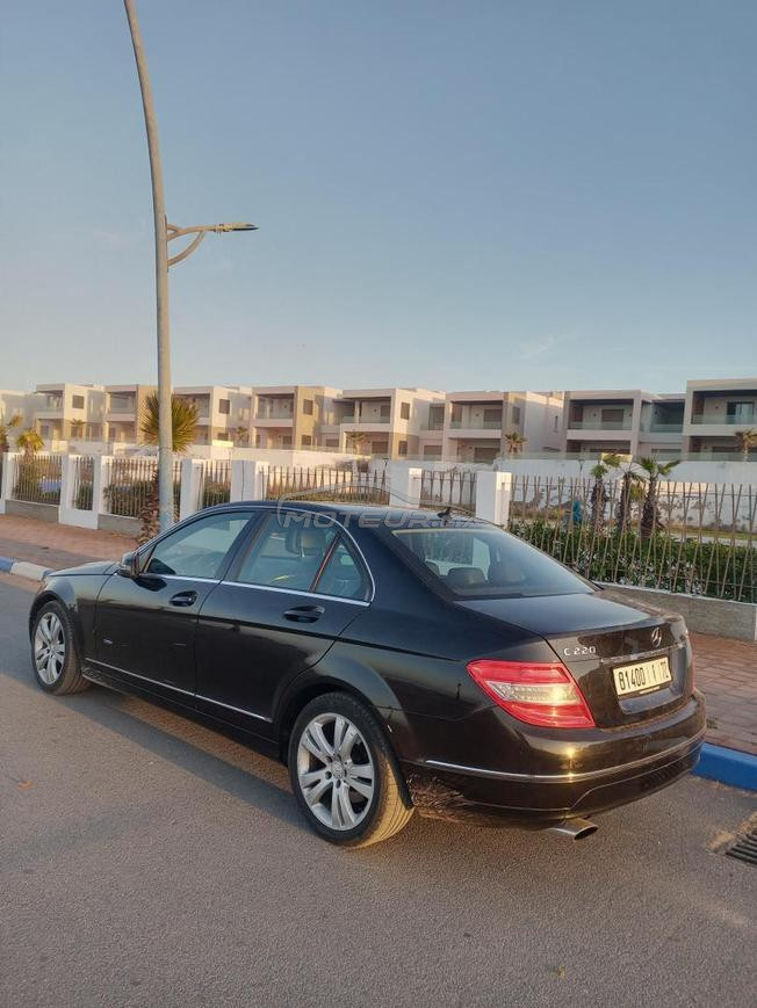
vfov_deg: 67.3
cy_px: 504
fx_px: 758
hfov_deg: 53.1
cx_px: 378
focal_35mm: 26
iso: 101
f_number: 1.8
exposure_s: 1/200
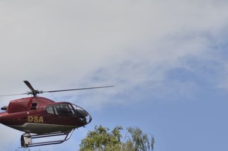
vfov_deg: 4.8
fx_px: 1813
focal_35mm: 287
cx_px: 41
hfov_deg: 7.2
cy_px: 123
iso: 100
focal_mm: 112
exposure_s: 1/4000
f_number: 2.8
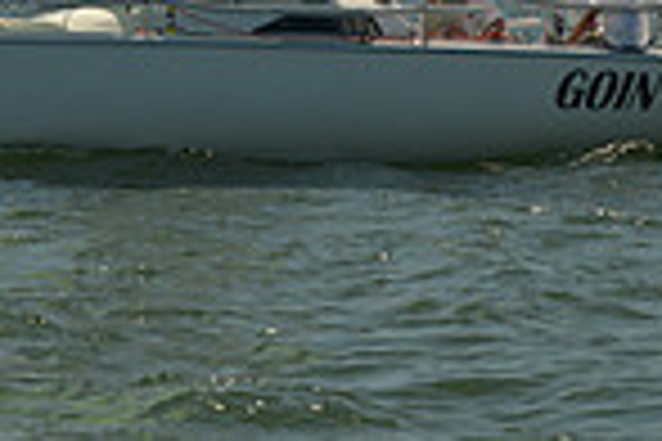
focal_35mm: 297
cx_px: 43
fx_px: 5461
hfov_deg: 6.9
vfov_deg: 4.5
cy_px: -855
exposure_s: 1/800
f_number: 7.1
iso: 200
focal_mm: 75
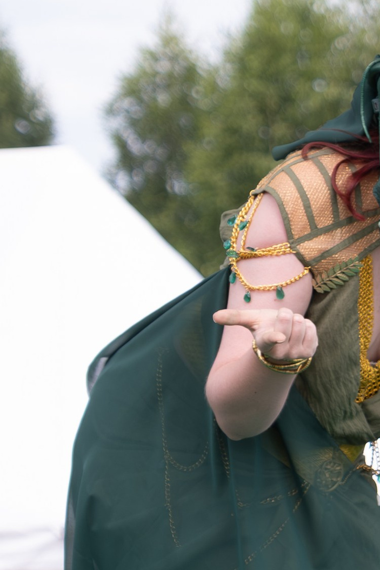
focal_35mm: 266
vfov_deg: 7.7
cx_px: 497
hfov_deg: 5.1
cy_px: 339
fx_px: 4210
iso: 160
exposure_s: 1/1250
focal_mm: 48.5
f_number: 2.8
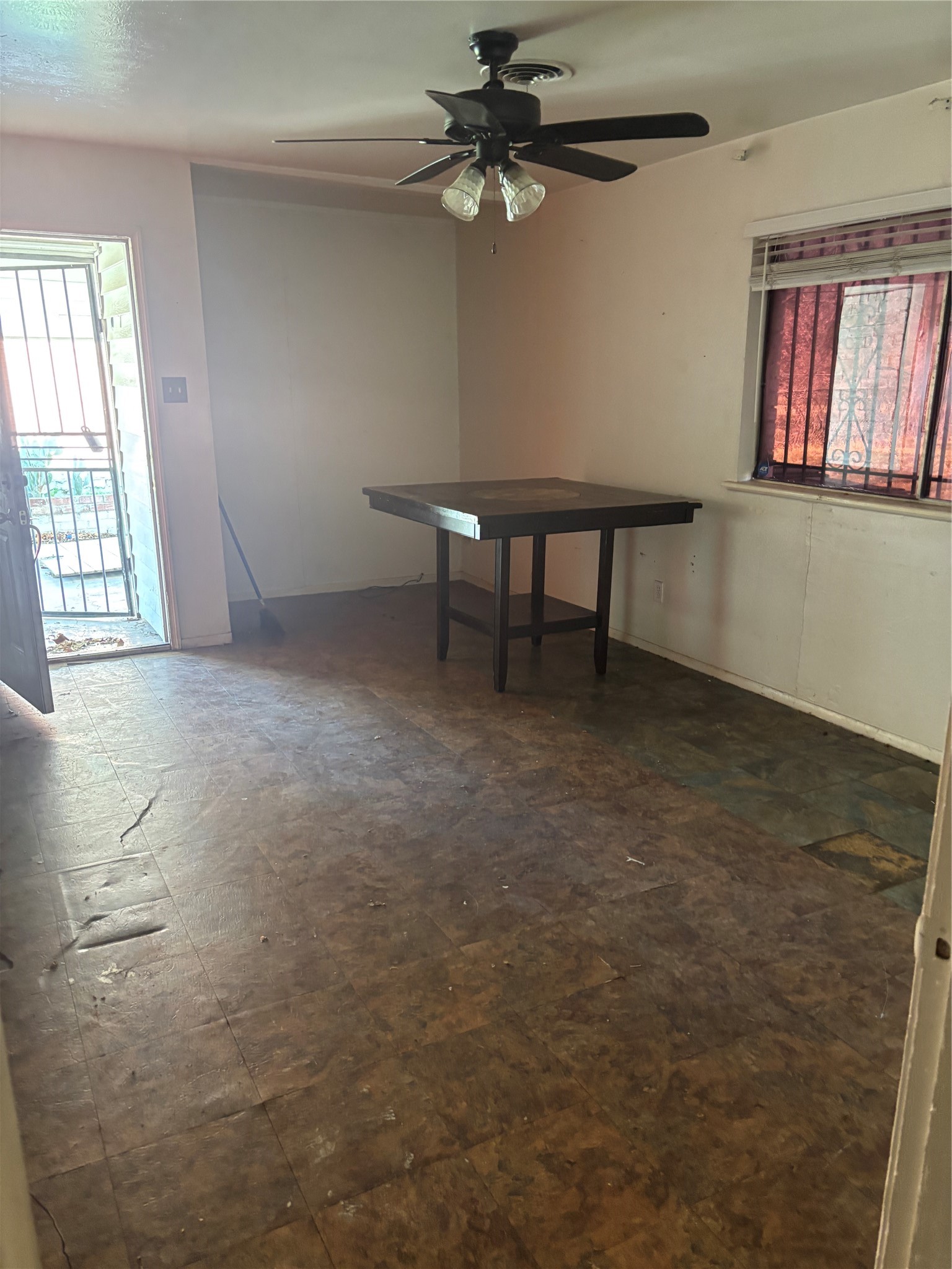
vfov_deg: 67.3
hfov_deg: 53.1
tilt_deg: -18.0
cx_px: 476
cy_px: 634
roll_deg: -0.7
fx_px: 953
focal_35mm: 26
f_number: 1.6
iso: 500
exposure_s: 1/60
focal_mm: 5.96
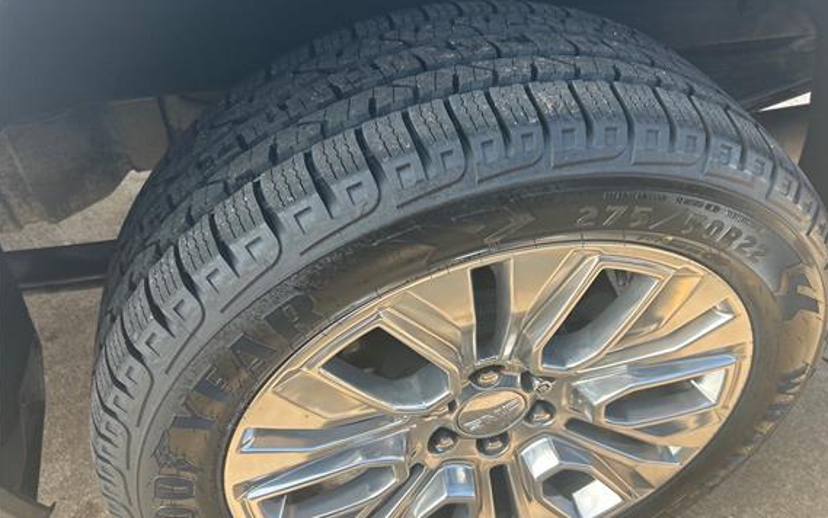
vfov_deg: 40.6
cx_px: 463
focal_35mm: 31
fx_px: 700
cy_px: 285
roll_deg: -5.8
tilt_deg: -43.0
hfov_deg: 61.0
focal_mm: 5.7
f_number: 1.5
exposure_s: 1/374
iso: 50
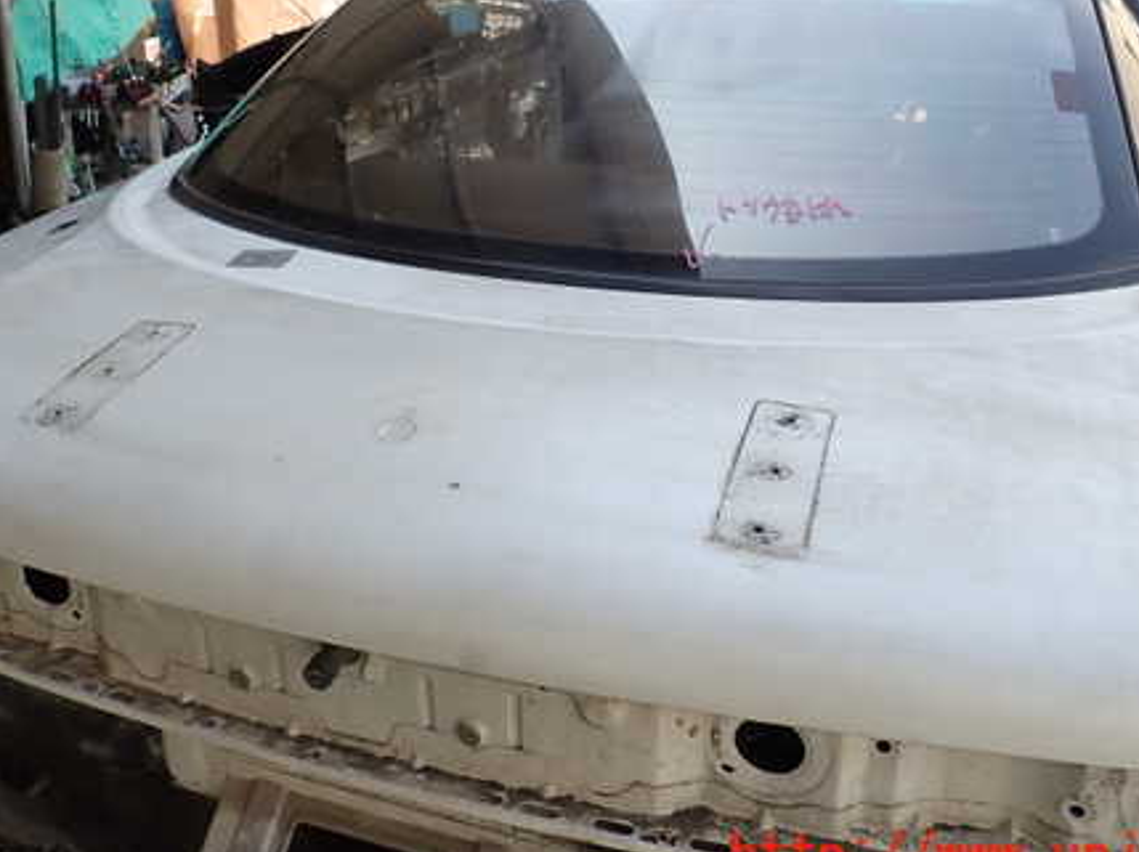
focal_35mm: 35
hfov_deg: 52.6
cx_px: 534
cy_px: 295
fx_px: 1151
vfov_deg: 40.2
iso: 100
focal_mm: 4.5
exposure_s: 1/320
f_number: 2.8
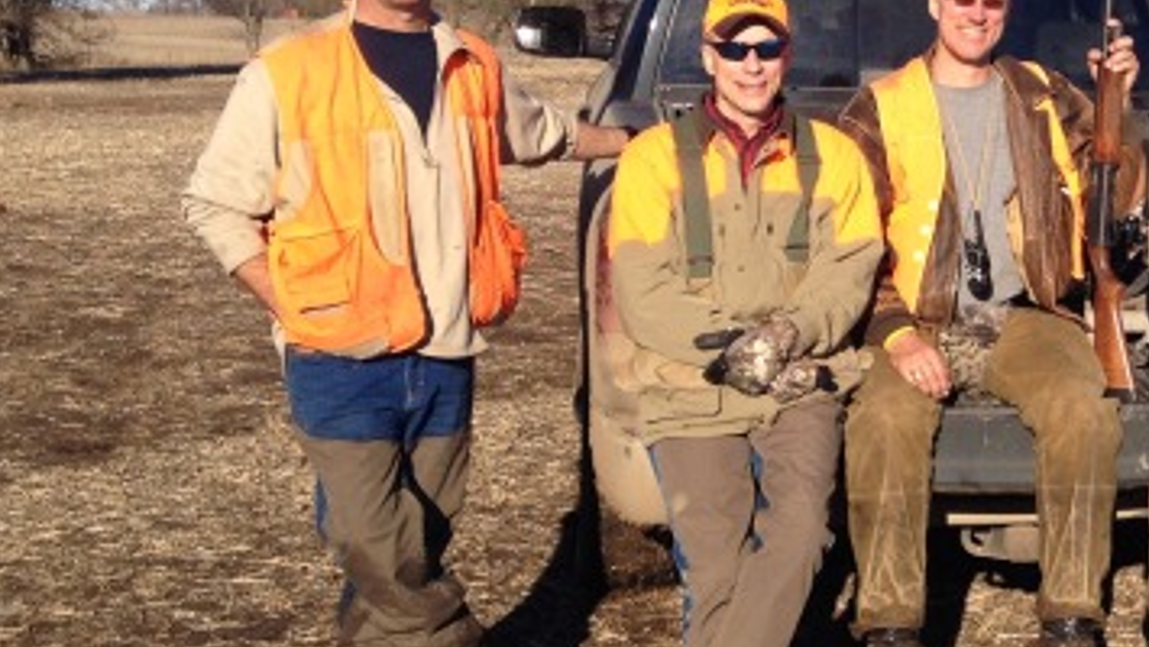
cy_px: 233
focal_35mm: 86
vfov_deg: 14.1
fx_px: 2621
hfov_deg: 23.3
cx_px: 1240
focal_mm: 4.28
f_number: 2.4
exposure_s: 1/1727
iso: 50
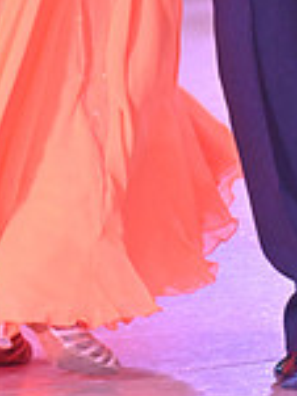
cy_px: -236
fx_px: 5705
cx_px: 240
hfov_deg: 3.0
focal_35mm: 498
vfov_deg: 4.0
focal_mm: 135
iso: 6400
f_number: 7.1
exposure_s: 1/400
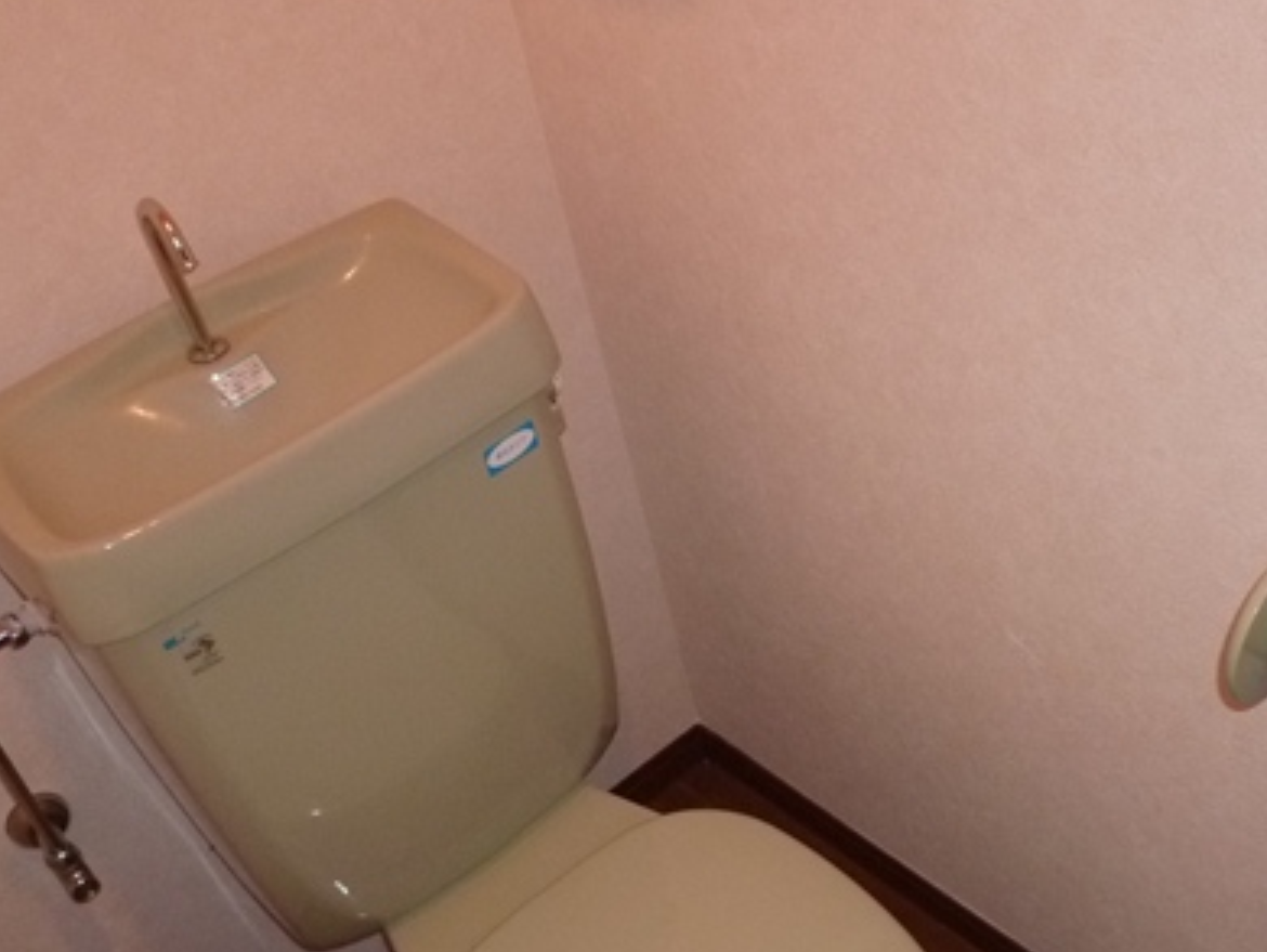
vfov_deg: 34.4
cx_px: 806
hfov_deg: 45.3
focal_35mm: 41
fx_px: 1502
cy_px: 718
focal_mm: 4.5
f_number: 2.8
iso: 320
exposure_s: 1/30
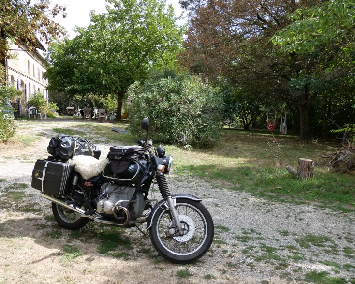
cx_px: 162
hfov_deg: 54.2
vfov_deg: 44.5
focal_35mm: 33
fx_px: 347
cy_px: 139
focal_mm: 5.4
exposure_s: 1/320
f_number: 3.5
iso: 80
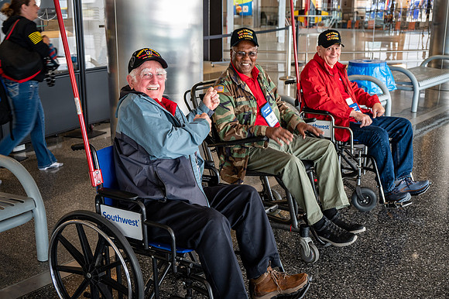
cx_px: 224
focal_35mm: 43
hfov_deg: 45.5
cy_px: 150
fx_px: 536
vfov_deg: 31.2
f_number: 5.3
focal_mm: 43
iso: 1100
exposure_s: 1/80
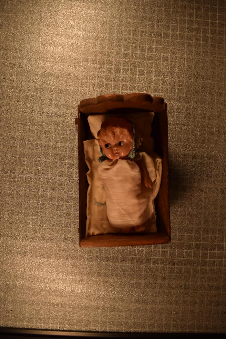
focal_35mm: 30
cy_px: 170
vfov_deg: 61.9
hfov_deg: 43.7
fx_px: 282
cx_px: 113
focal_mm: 20
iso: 200
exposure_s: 1/200
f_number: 6.3
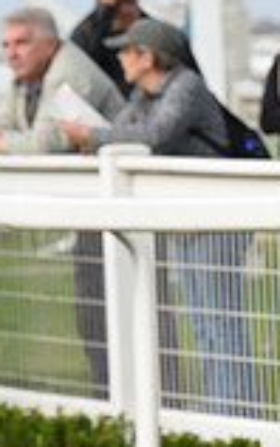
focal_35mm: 543
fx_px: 6618
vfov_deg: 3.9
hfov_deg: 2.4
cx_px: 803
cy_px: 313
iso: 1000
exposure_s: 1/640
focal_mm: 145
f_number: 5.6
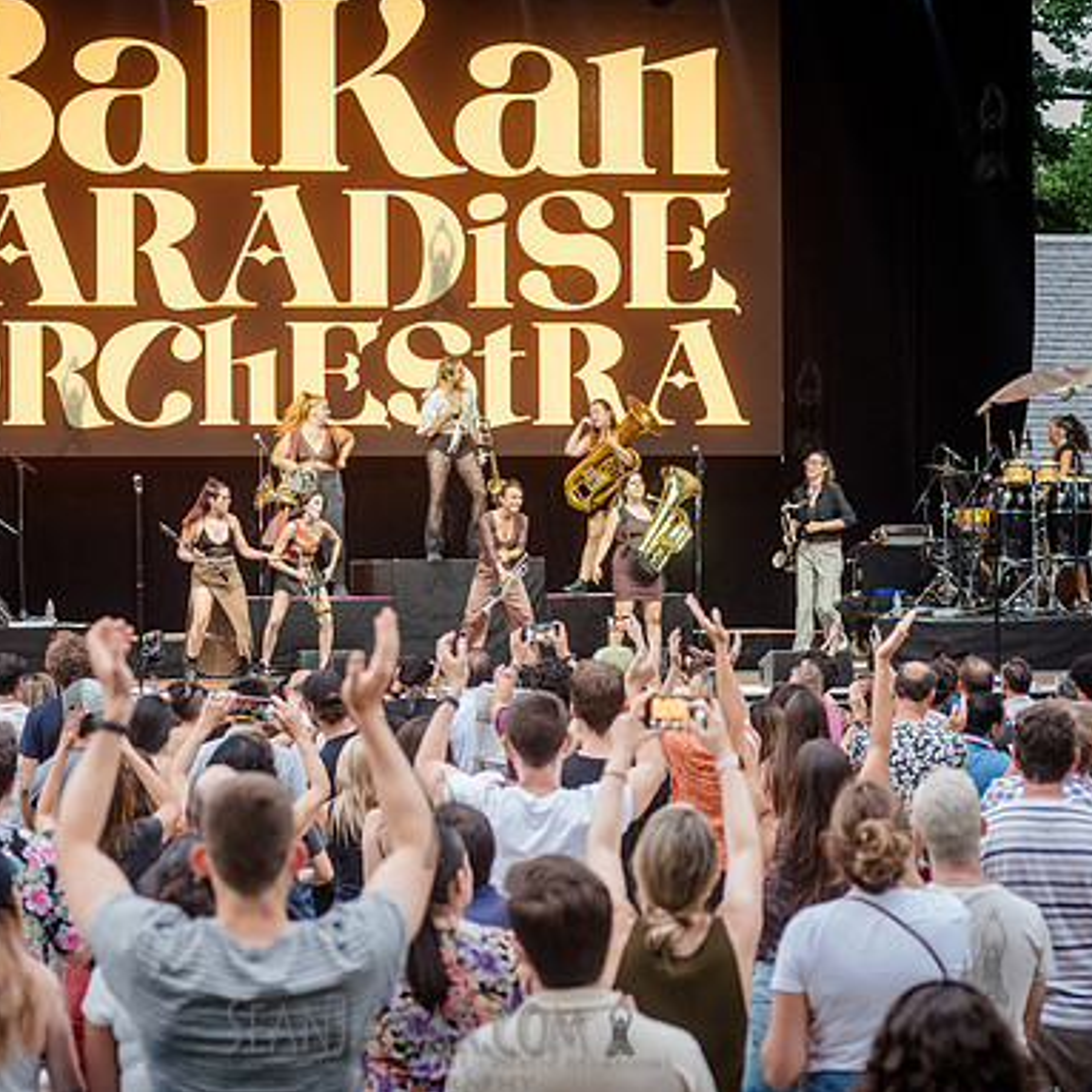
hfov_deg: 15.7
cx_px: 439
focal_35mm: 111
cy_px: 543
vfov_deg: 15.7
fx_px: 3962
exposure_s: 1/250
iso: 2000
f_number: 4
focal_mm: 86
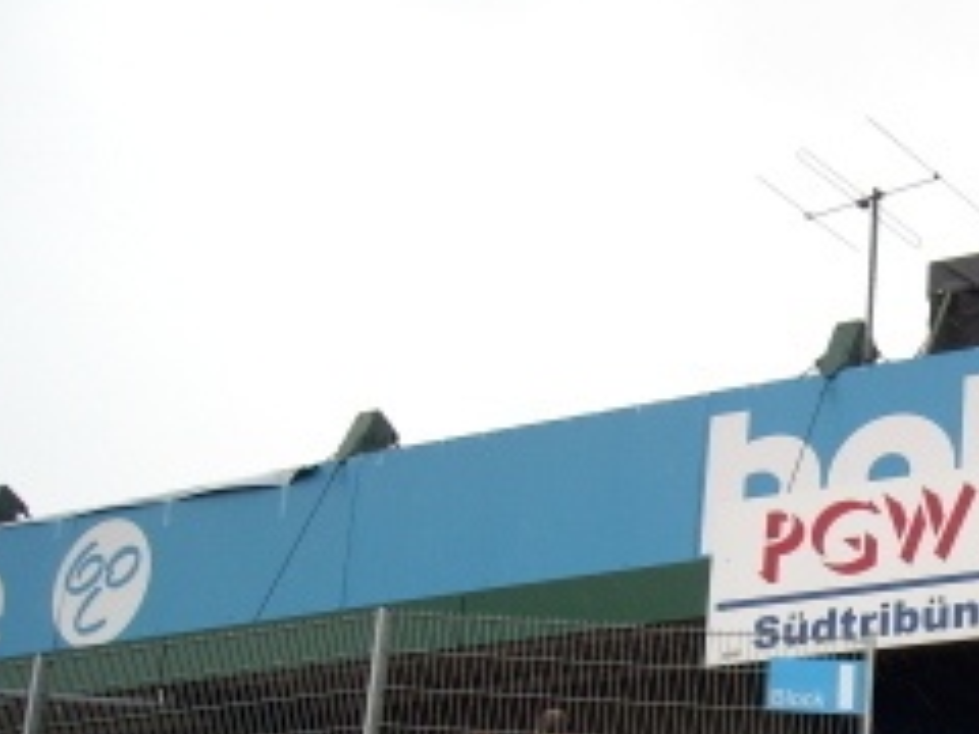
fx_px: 2065
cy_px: 736
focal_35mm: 73
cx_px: 959
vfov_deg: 19.6
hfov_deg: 25.5
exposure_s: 1/161
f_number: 2.8
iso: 64
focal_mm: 5.7
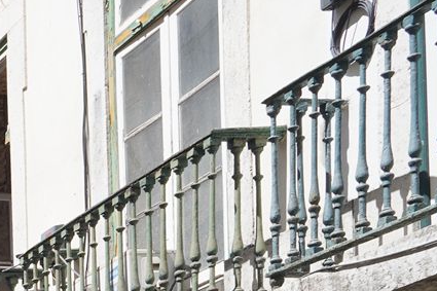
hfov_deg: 13.8
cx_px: -565
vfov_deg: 10.9
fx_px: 1371
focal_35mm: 113
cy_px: 615
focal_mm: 24
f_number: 11
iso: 100
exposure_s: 1/100
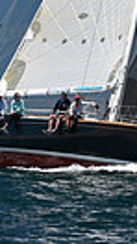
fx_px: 2538
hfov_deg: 3.1
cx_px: 138
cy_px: -68
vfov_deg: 5.5
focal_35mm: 392
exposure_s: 1/800
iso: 250
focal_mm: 85
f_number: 5.6
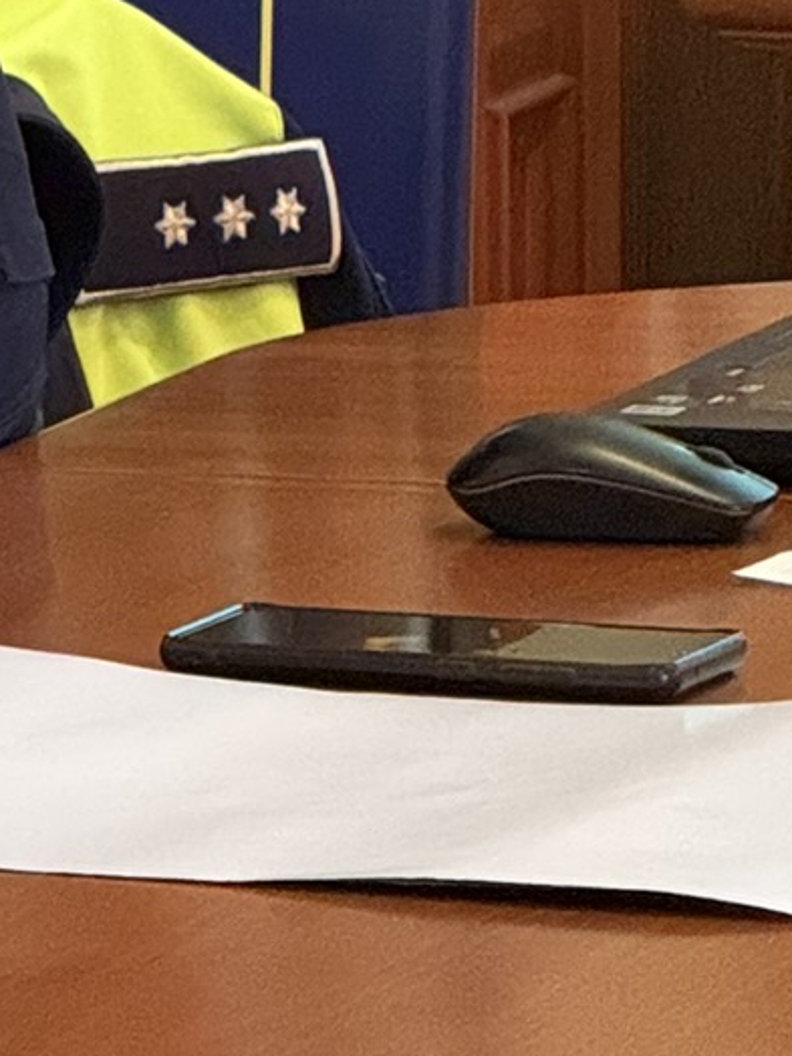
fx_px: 14307
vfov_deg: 4.2
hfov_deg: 3.2
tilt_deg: -2.6
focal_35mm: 469
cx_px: -421
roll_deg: -0.4
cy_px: -897
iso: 640
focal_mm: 15.66
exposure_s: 1/33
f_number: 2.8
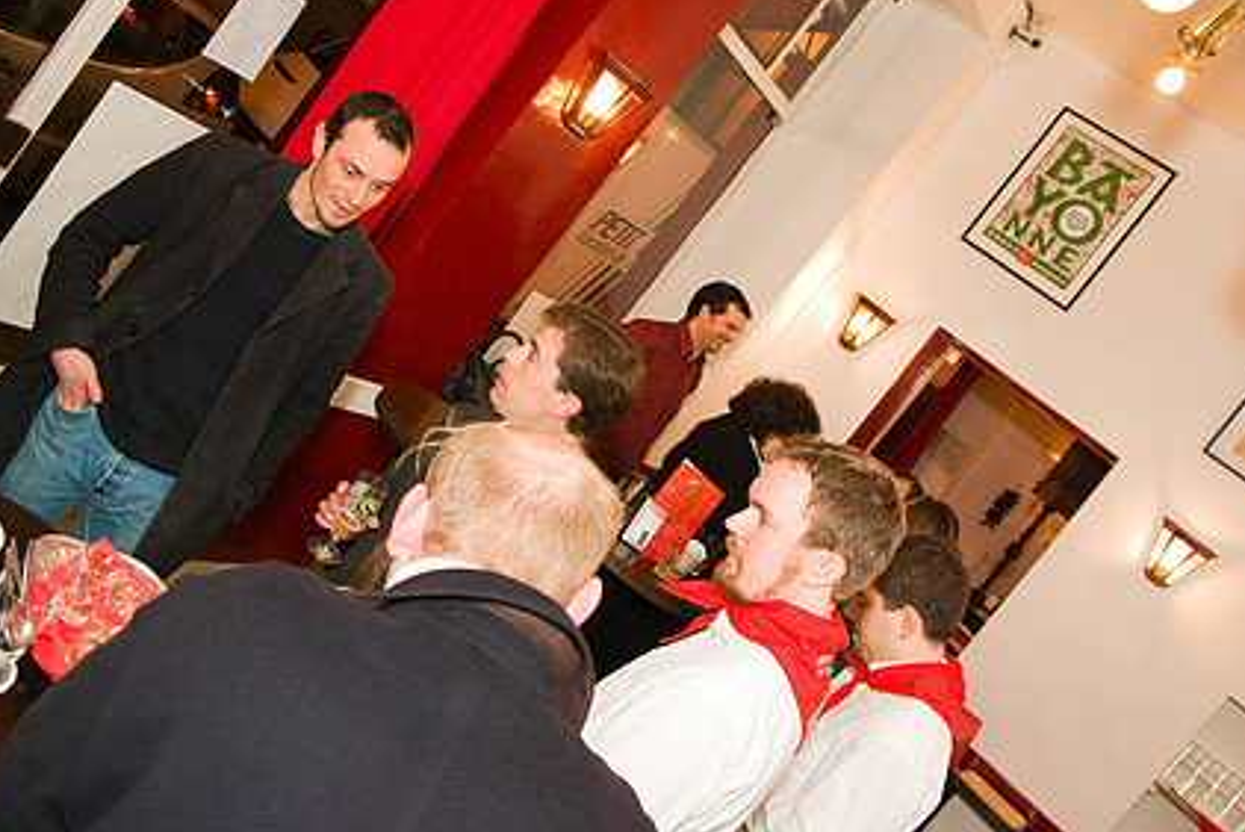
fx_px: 1142
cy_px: 274
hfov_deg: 57.2
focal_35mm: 33
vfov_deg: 39.5
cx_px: 590
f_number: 4
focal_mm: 16
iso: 560
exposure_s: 1/30
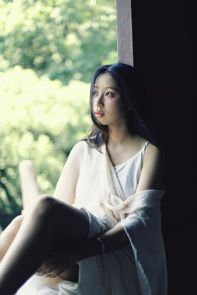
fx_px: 410
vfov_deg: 39.6
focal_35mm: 50
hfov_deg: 27.0
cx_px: 98
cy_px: 148
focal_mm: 50
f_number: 1.8
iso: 320
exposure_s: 1/800
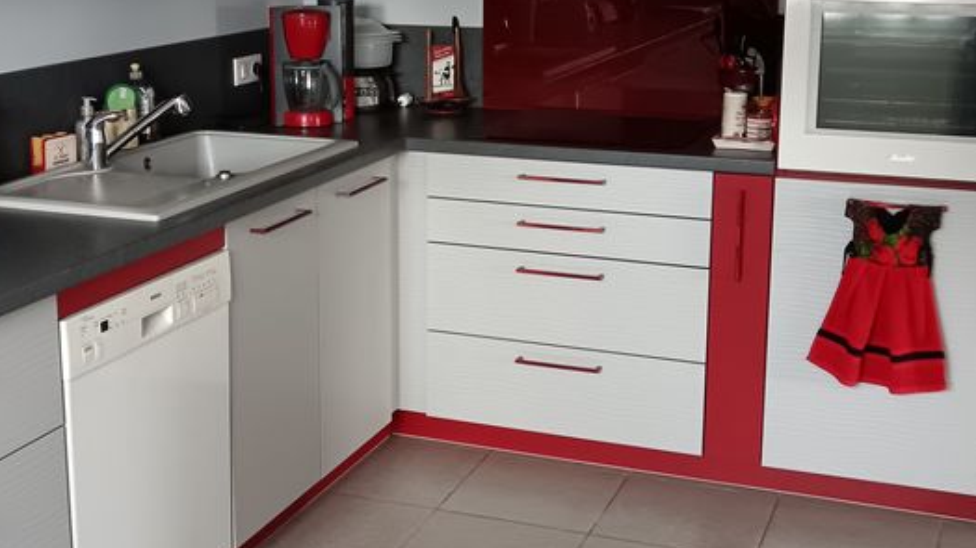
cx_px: 431
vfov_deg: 21.4
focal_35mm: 56
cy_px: 212
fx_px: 1449
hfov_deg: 37.2
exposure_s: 1/24
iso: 1297
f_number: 1.9
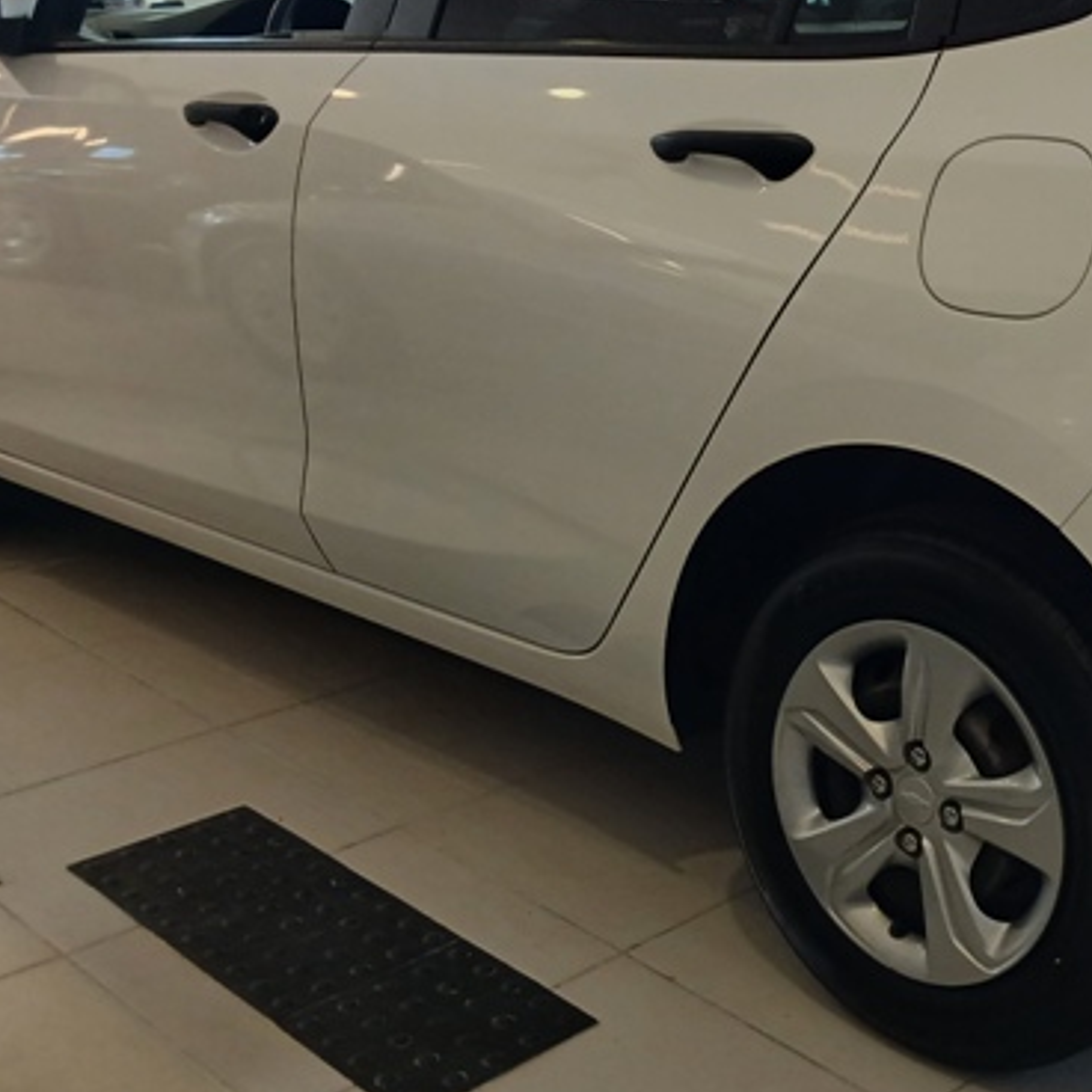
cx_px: 893
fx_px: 1785
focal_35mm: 50
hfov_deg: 32.9
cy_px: 472
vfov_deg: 34.0
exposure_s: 1/60
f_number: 1.8
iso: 320
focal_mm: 3.98
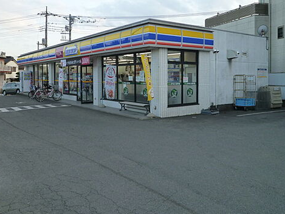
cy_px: 83
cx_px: 126
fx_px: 264
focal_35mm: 32
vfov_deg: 43.9
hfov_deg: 56.7
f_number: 3.5
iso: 125
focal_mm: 4.5
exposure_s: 1/125
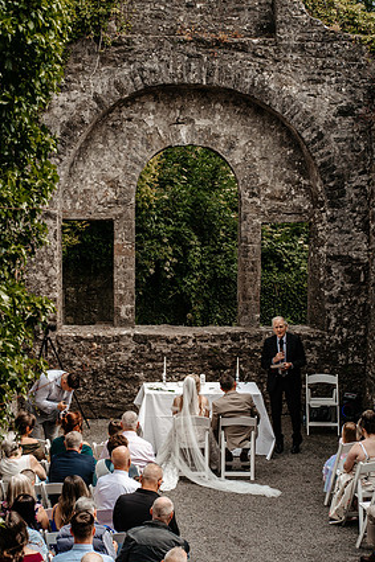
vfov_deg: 22.6
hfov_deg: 15.2
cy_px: 286
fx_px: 1407
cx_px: 184
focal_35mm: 90
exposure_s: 1/320
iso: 1000
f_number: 16
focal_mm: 85
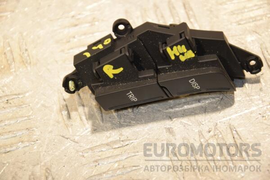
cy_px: 90
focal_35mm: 158
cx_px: 135
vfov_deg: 8.7
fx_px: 1181
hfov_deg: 13.0
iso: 800
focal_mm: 105
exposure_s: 1/200
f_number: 6.3
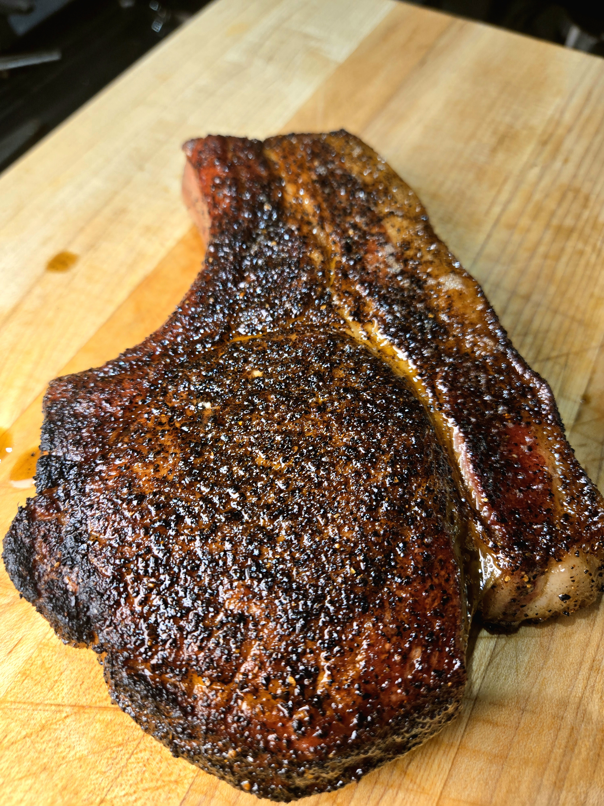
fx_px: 535
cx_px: 302
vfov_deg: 73.9
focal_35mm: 23
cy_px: 403
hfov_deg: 58.9
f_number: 1.8
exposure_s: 1/69.4
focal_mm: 5.4
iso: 64
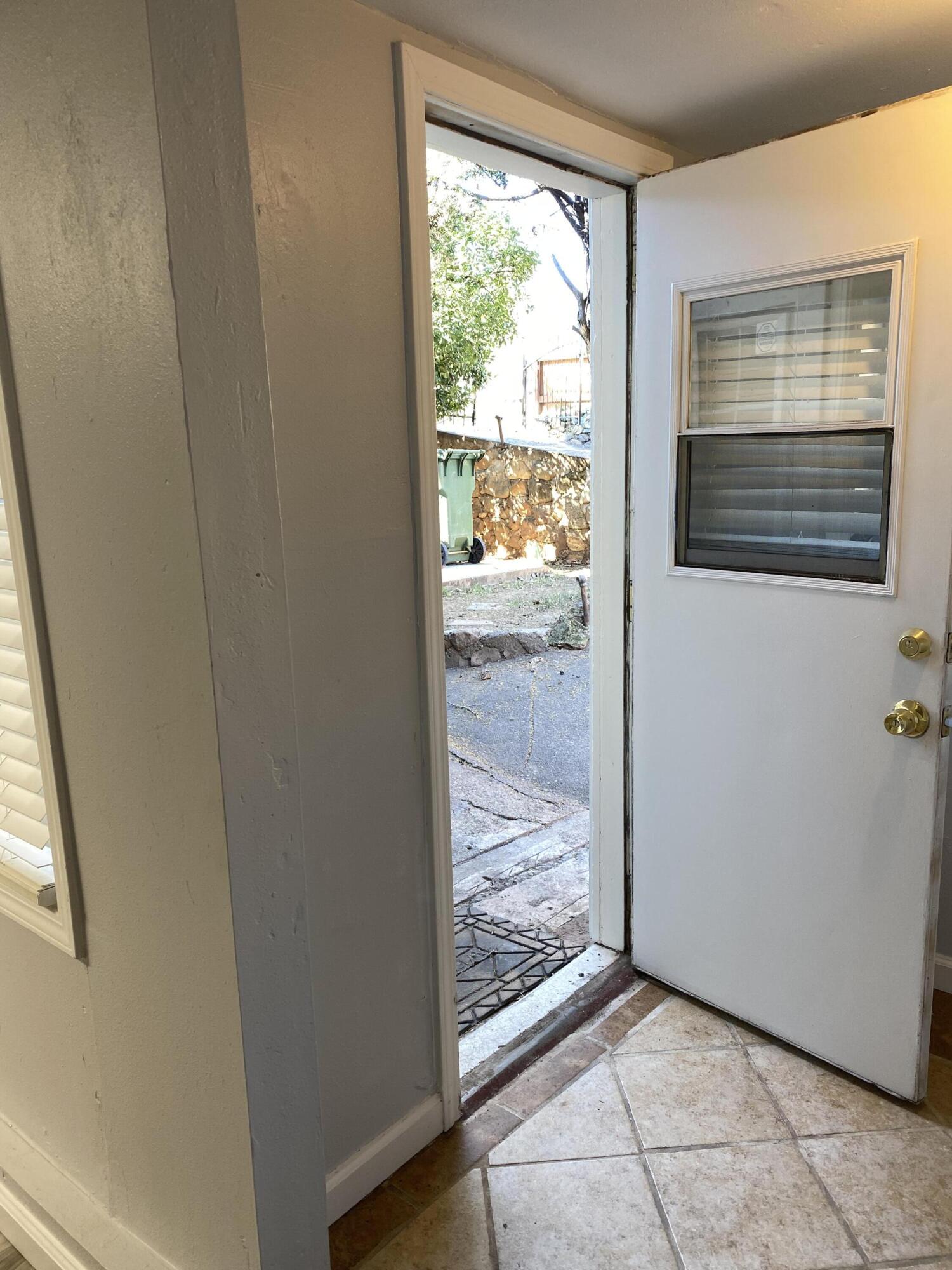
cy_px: 635
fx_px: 953
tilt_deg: -9.6
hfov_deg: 53.1
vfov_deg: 67.3
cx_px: 476
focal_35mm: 26
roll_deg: +2.6
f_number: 1.8
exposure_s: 1/60
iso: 64
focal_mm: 4.25
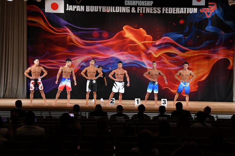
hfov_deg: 26.0
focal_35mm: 78
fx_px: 509
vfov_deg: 17.5
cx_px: 118
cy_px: 78
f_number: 5.6
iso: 3200
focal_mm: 52
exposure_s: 1/400
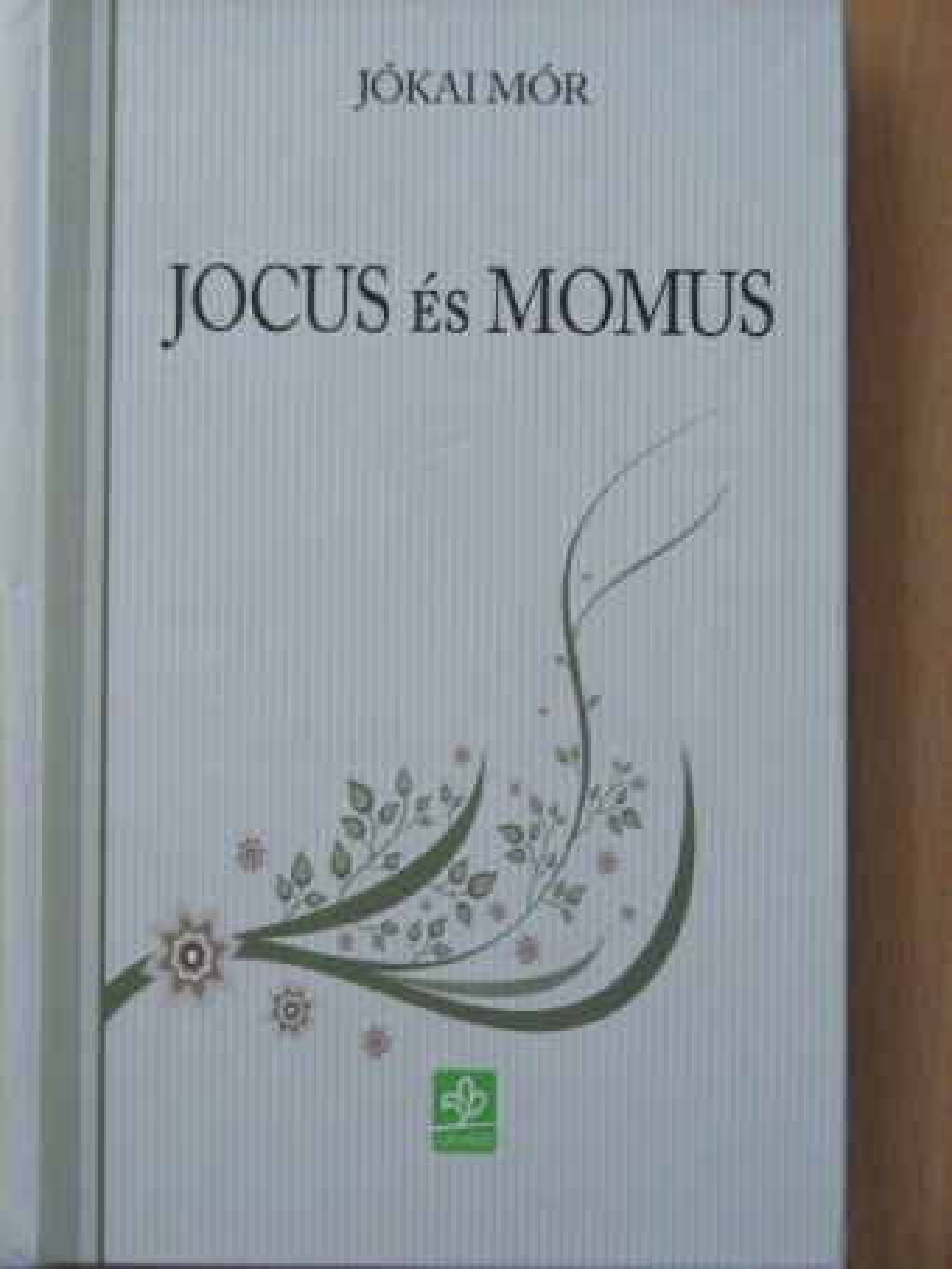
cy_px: 634
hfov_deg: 14.9
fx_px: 3629
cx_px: 476
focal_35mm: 99
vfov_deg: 19.8
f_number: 3.5
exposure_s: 1/23.7
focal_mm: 16.5
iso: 100
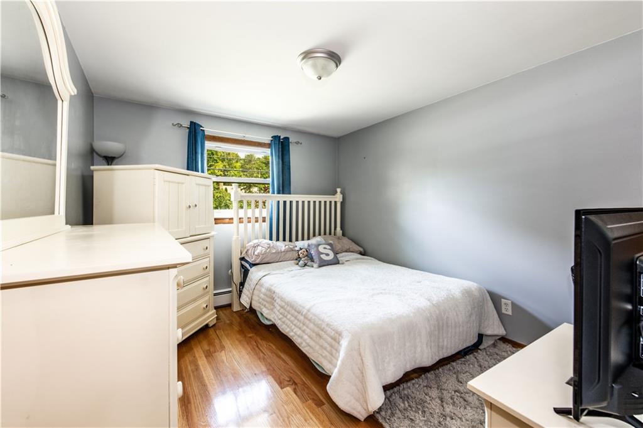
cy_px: 214
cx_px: 322
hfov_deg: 104.3
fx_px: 250
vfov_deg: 81.2
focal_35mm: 14
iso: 400
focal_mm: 14
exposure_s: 1/3
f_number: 10
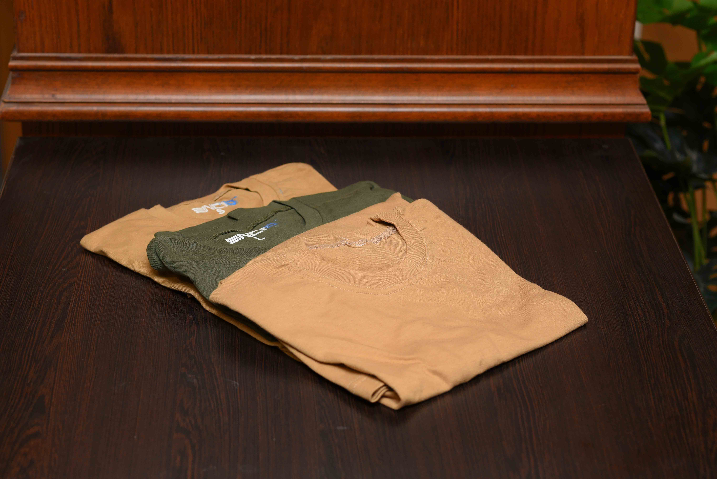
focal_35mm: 85
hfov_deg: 23.9
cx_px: 358
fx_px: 1693
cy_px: 240
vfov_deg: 16.1
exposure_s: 1/160
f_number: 5.6
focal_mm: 85
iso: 640
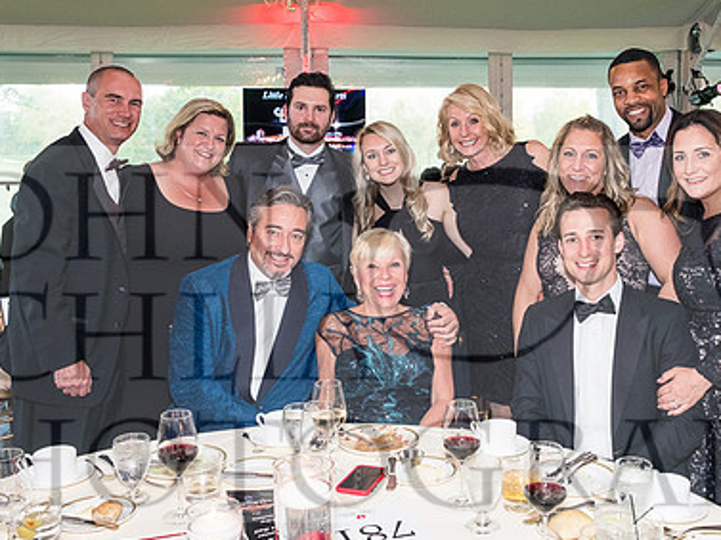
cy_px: 231
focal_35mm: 40
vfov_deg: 35.8
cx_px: 436
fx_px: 832
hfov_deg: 46.5
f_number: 5.6
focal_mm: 18
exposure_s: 1/80
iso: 1600
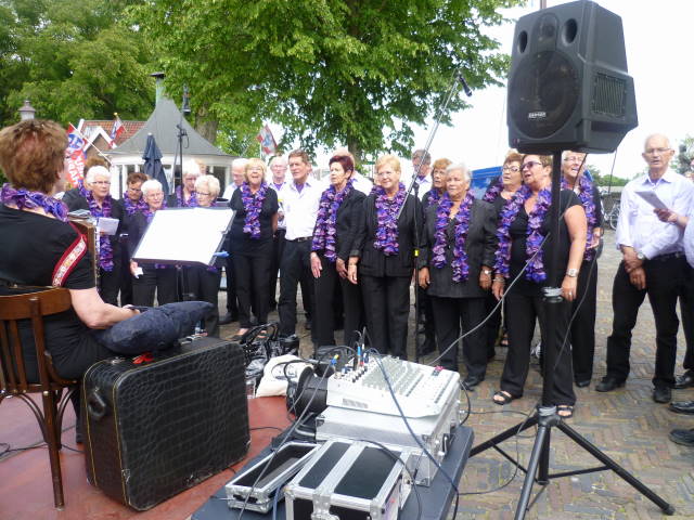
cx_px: 347
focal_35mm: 28
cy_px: 260
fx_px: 561
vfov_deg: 49.7
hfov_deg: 63.4
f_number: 2.8
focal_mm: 5
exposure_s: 1/200
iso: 80
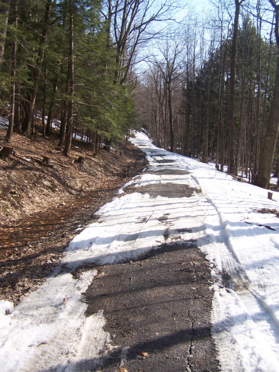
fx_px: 408
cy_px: 186
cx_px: 140
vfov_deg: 49.0
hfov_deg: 37.7
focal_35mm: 38
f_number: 2.8
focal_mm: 6.3
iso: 80
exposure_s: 1/500
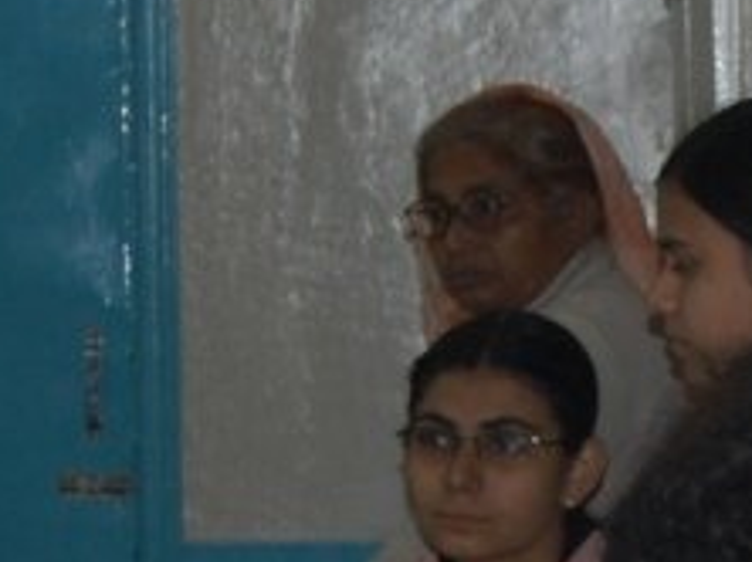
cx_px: 857
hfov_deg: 7.8
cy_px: 665
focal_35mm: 253
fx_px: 5490
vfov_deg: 5.8
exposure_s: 1/60
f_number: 5
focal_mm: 38
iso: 400
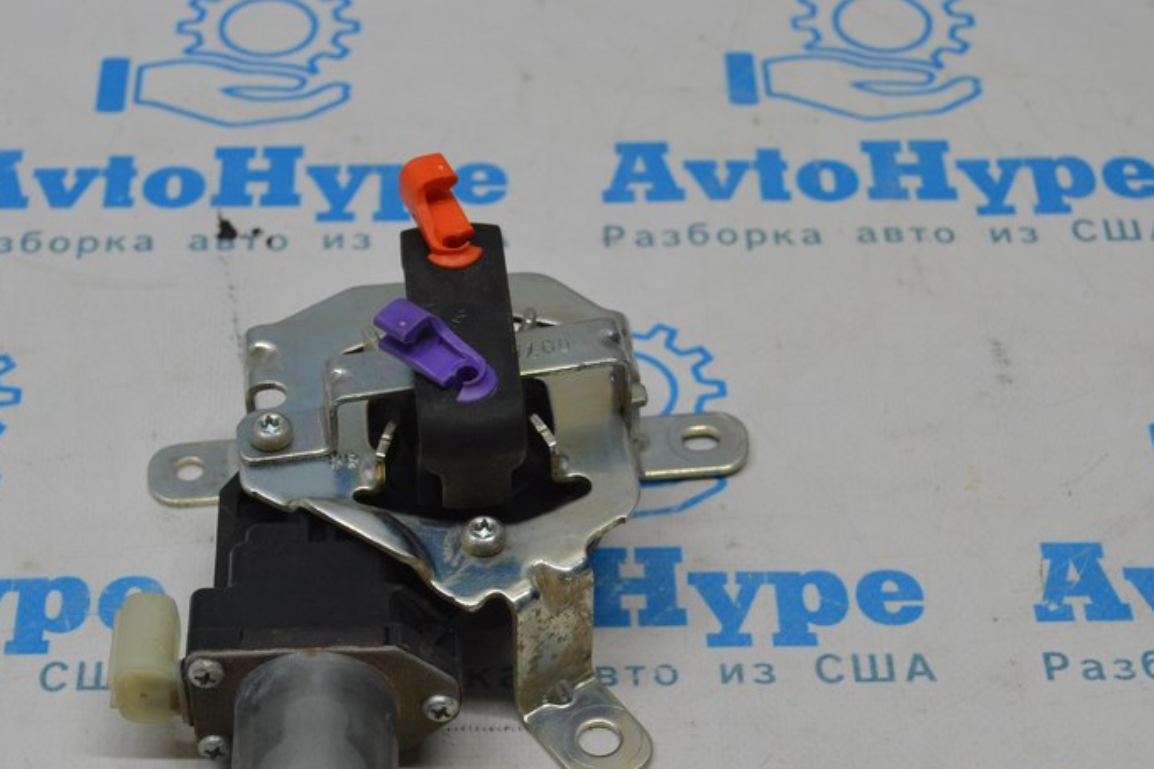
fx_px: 2596
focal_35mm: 81
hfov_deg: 25.0
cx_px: 492
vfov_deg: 16.8
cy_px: 554
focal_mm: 36
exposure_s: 1/125
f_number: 5.6
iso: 360
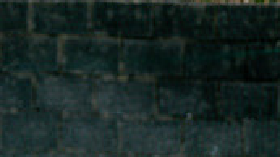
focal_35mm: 1316
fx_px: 9763
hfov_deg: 1.6
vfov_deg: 0.9
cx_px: -165
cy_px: 165
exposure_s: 1/3200
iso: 360
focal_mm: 250
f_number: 2.8
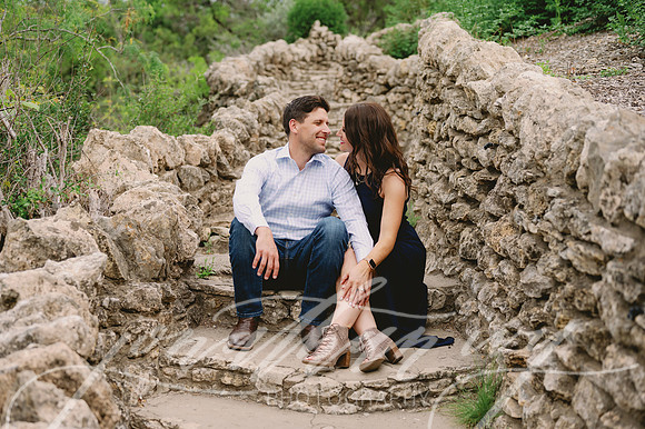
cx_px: 322
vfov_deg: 27.0
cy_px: 214
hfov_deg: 39.6
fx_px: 895
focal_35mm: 50
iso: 400
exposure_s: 1/1000
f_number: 2.5
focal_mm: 50
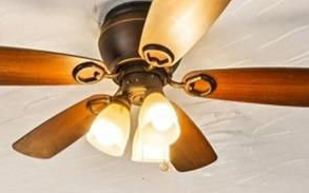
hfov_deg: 26.5
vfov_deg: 13.7
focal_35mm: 78
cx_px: 159
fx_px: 657
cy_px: 409
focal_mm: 14
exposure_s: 1/15
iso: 400
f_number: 11
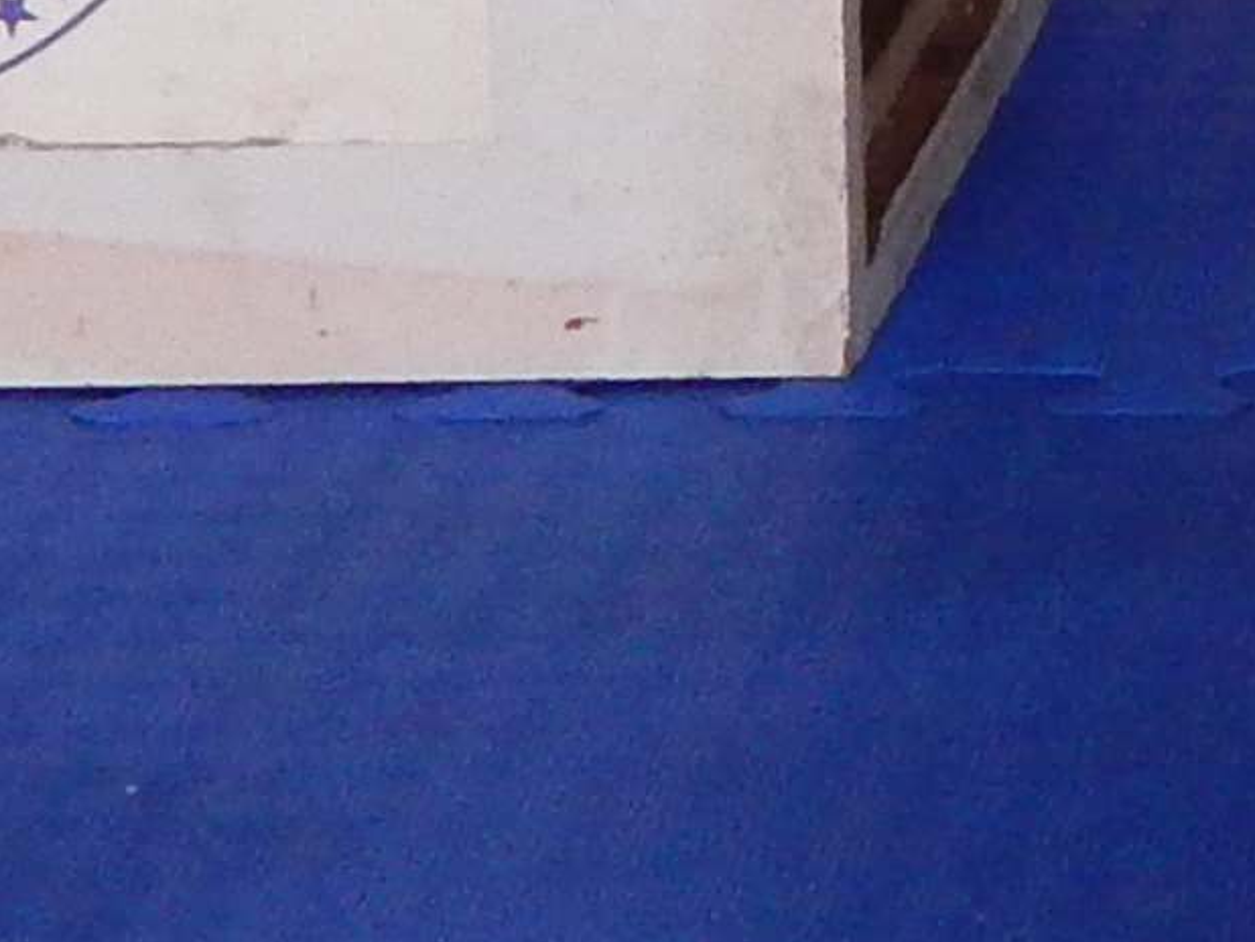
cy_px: -2095
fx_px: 8378
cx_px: 2725
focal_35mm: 231
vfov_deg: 5.9
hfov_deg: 8.1
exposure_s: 1/30
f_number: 3.2
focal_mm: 5.6
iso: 280
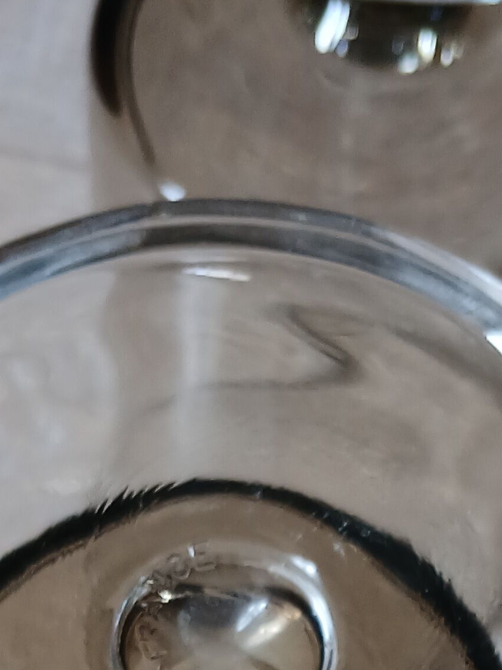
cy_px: 968
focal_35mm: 93
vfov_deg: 18.9
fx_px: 1799
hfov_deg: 15.9
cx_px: 265
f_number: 1.8
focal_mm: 3.98
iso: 80
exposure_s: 1/50.3
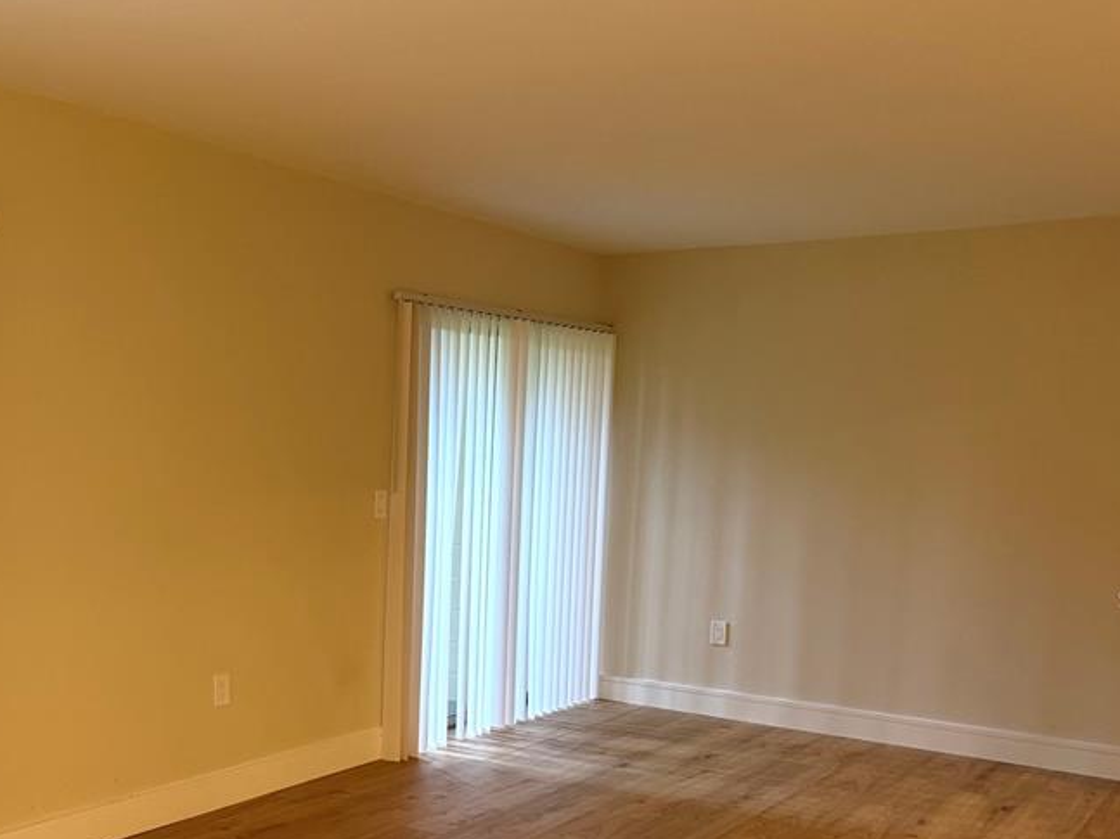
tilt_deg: -5.9
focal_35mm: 38
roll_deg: -1.1
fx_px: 1229
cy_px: 599
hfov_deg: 47.8
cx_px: 336
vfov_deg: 37.1
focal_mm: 6.76
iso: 320
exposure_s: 1/60
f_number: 1.78
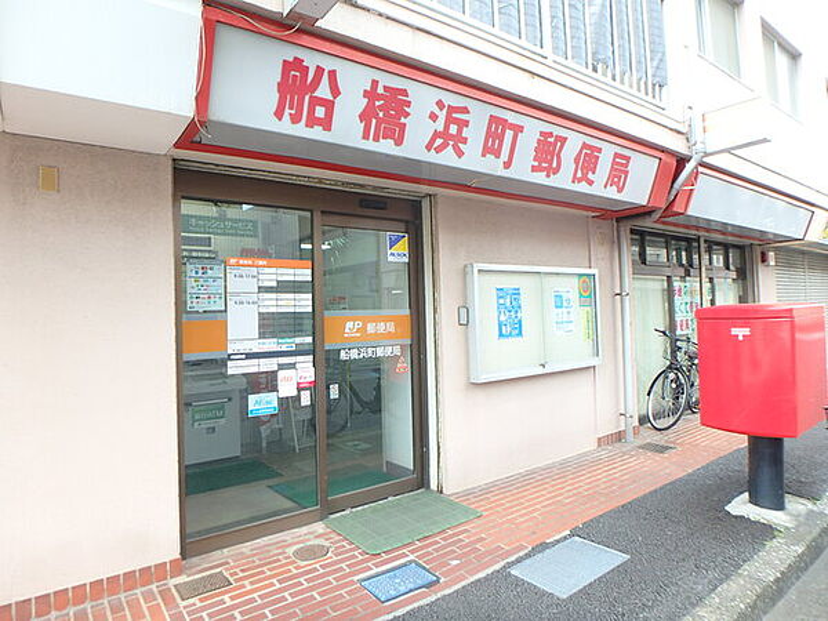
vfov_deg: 63.4
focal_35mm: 21
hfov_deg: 79.0
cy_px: 310
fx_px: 502
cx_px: 414
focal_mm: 3.7
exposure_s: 1/60
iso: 125
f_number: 3.5
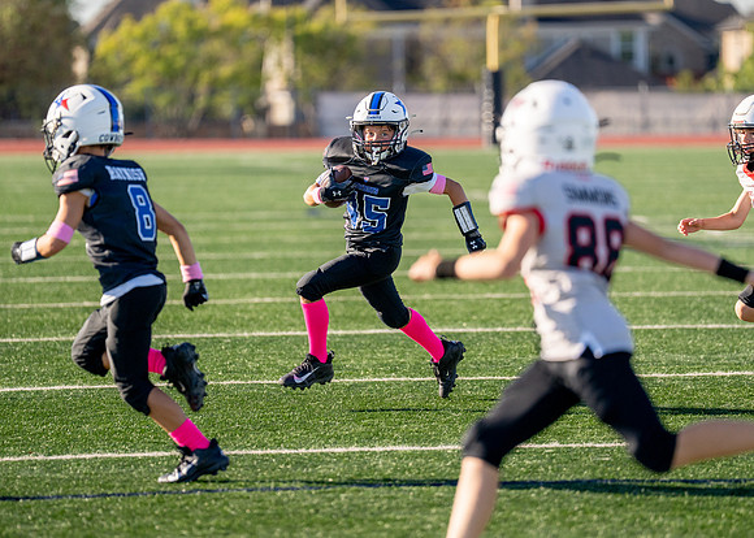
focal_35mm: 244
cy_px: 235
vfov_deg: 5.9
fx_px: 5231
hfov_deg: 8.2
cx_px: 419
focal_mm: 200
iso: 250
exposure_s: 1/4000
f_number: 2.8
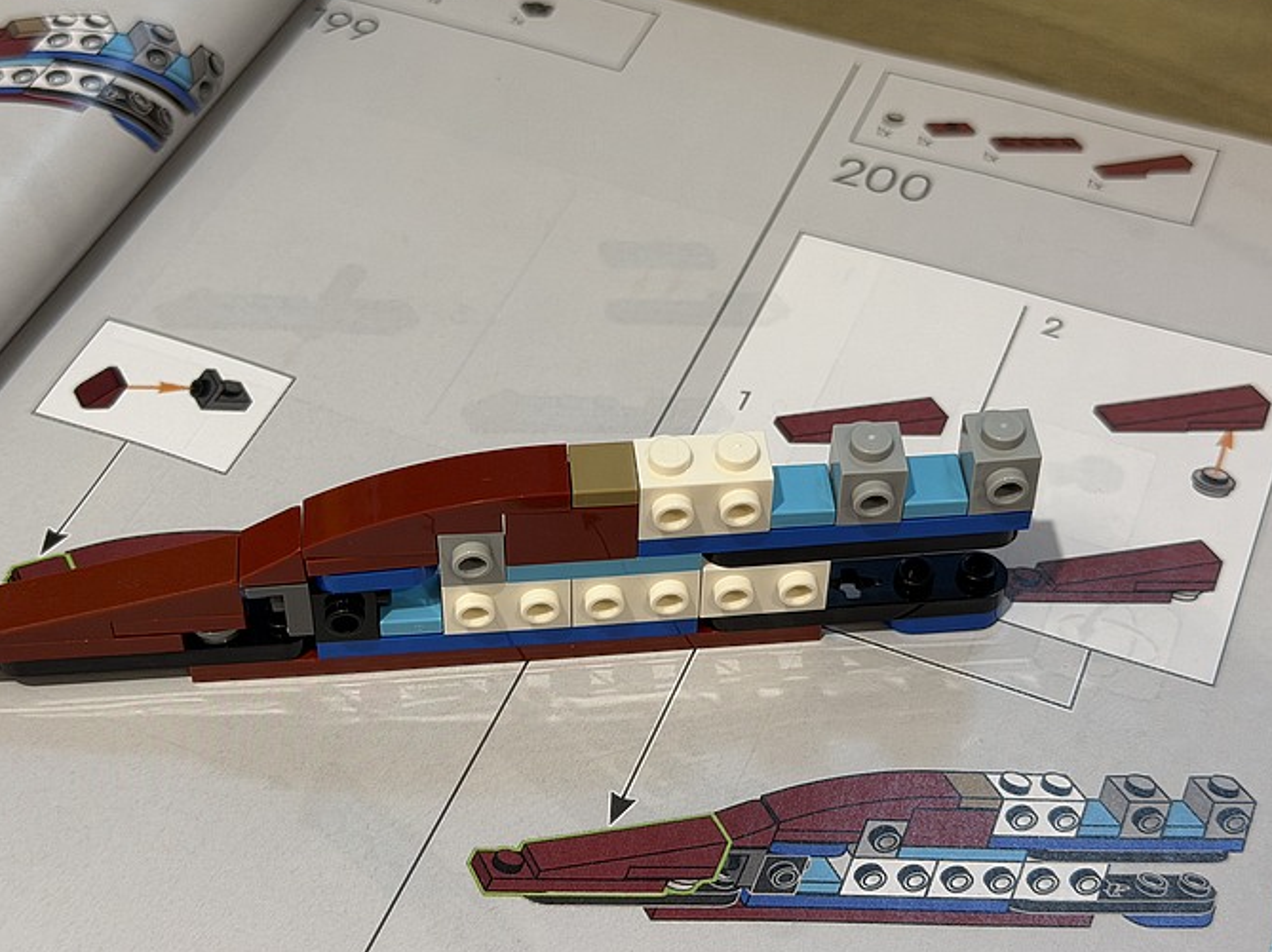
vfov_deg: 26.1
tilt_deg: -48.0
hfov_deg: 34.3
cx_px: 570
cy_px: 497
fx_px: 2057
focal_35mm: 56
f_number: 1.78
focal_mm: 6.76
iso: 200
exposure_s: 1/60
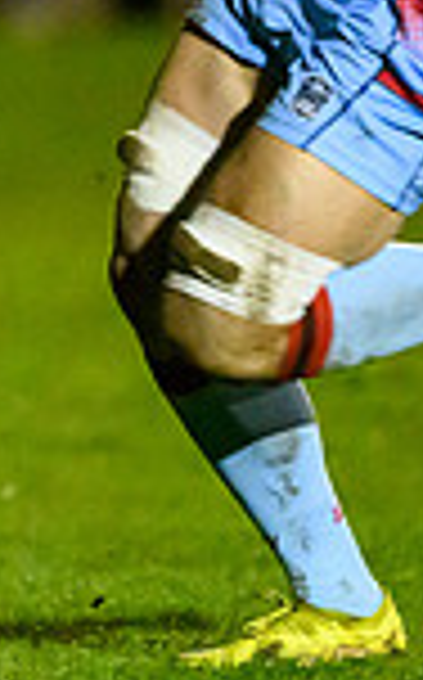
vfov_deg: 1.2
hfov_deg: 0.8
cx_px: -703
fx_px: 31243
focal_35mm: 1689
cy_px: 40
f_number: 2.8
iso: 20000
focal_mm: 400
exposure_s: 1/640
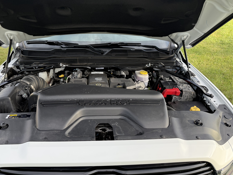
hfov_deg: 61.5
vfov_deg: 48.0
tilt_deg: -18.5
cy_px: 73
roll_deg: -2.6
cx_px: 104
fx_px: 195
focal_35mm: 29
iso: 100
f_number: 1.78
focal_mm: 6.76
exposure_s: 1/788
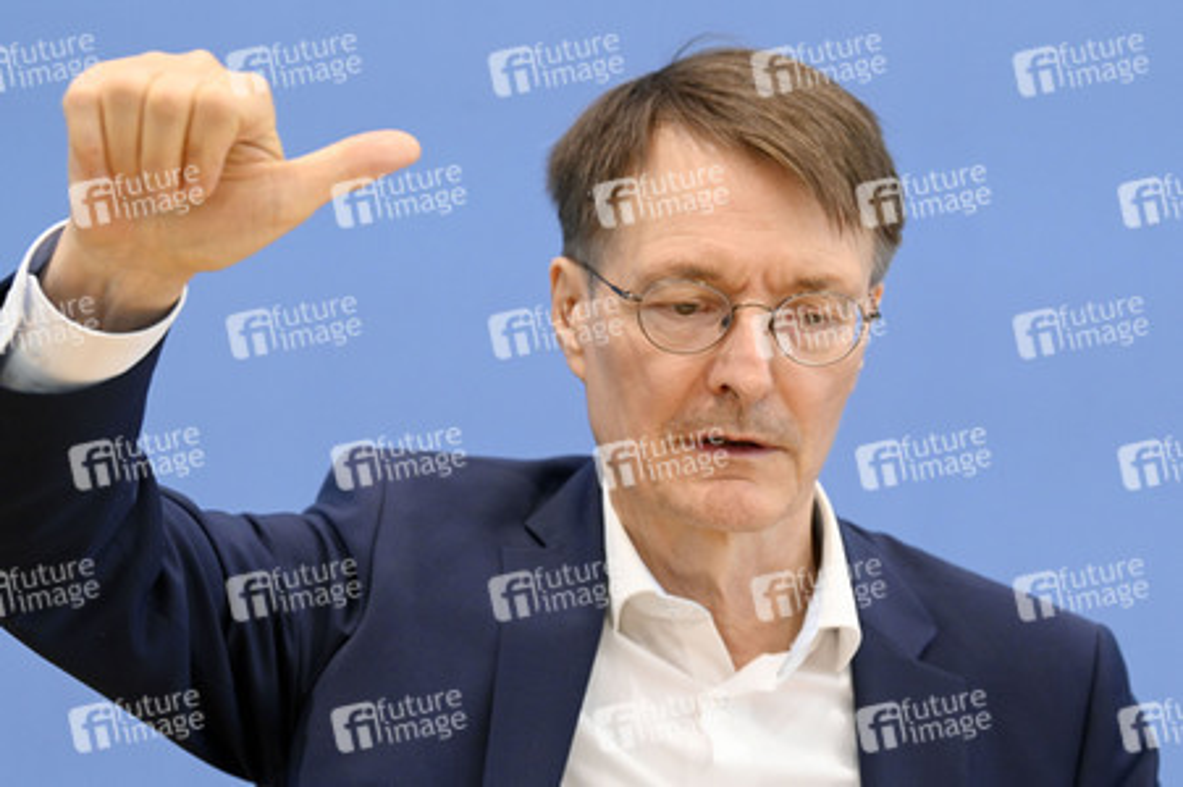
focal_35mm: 145
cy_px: 394
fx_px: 4761
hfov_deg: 14.2
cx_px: 592
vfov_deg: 9.4
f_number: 5.6
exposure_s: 1/640
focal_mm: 145
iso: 5000
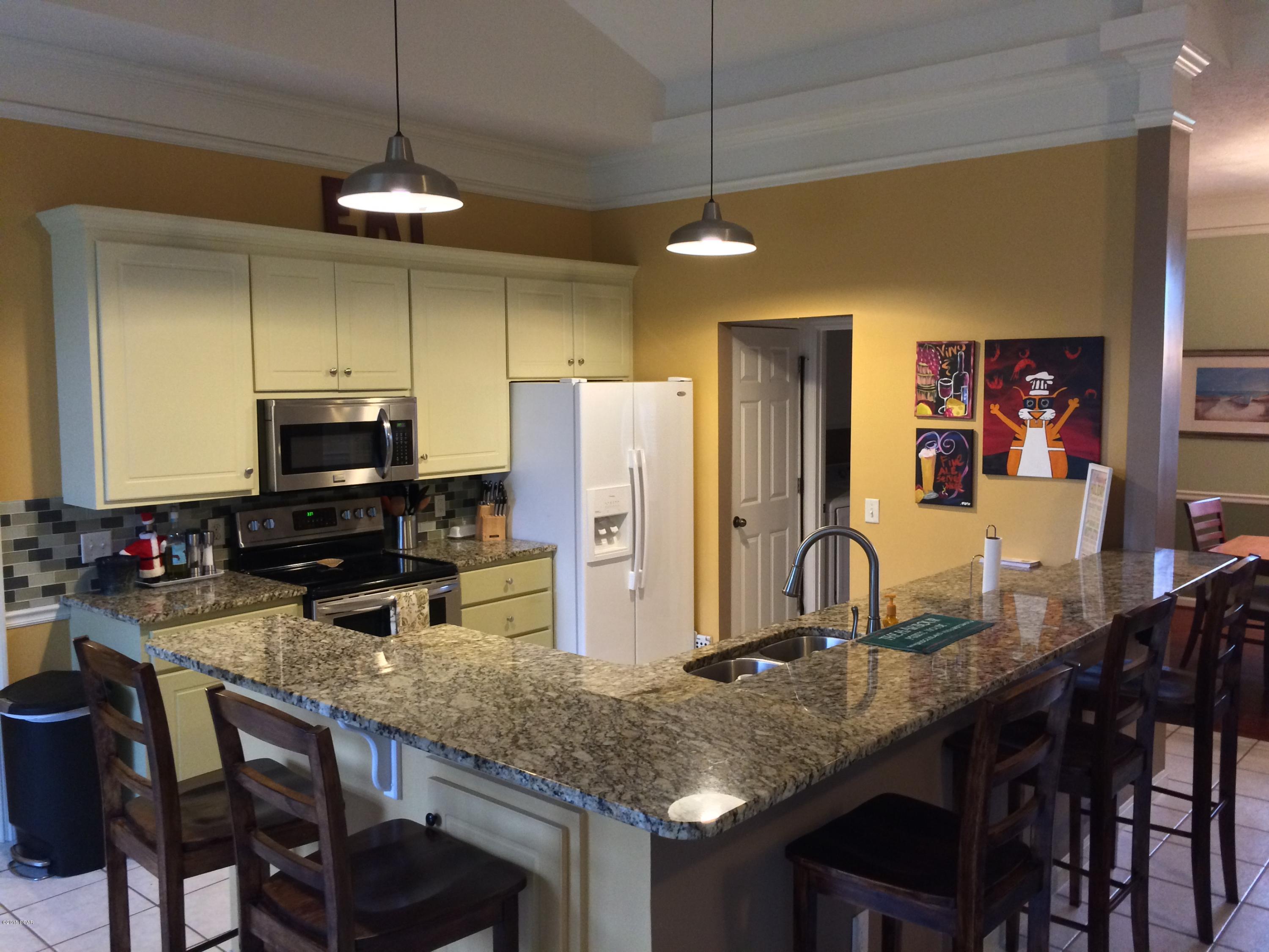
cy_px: 476
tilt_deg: -4.6
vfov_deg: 48.2
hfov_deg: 61.7
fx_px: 1063
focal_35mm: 29
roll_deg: -0.1
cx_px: 634
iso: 250
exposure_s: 1/30
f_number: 2.2
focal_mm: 4.15
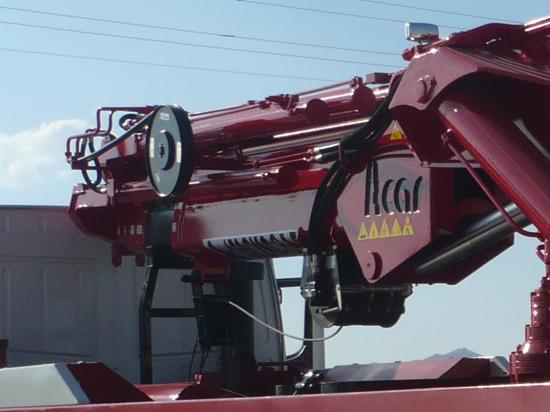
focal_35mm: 115
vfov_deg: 12.7
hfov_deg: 16.2
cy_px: 391
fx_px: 1827
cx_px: 722
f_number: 8
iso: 100
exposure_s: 1/400
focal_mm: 5.8
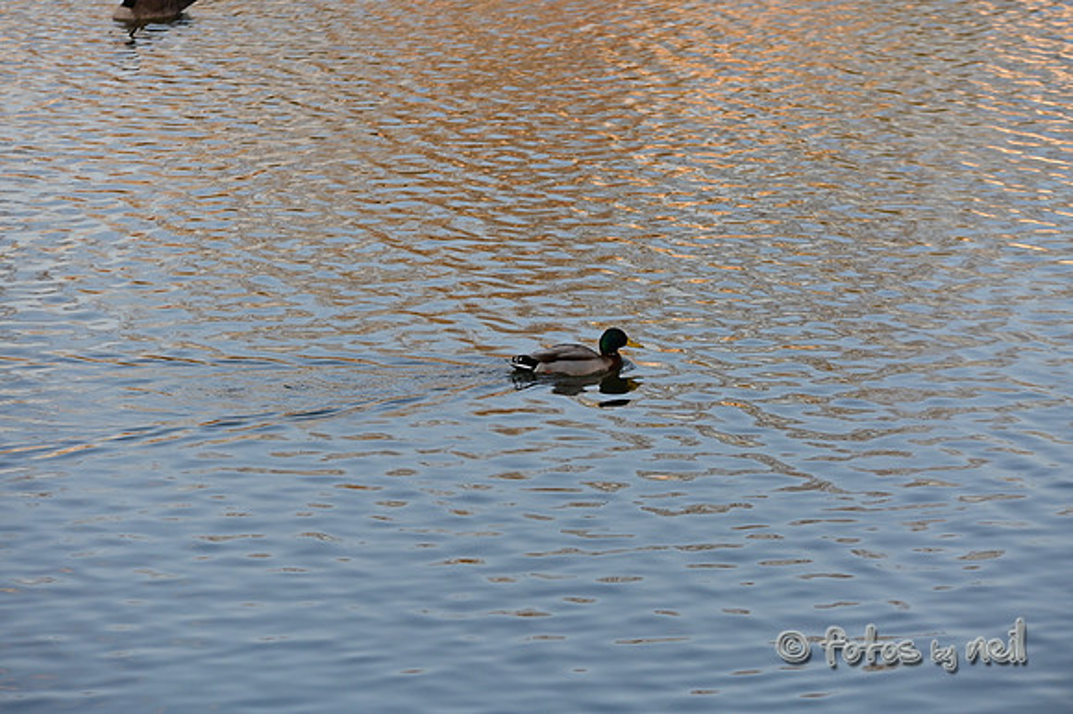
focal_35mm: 150
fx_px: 4468
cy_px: 357
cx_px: 536
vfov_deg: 9.1
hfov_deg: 13.7
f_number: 5
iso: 500
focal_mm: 150
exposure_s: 1/2000
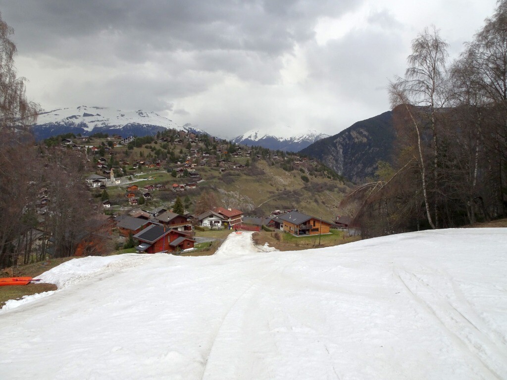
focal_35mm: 24
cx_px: 254
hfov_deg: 71.6
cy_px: 190
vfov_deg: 56.8
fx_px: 352
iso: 80
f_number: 3.5
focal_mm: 4.1
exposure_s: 1/1250
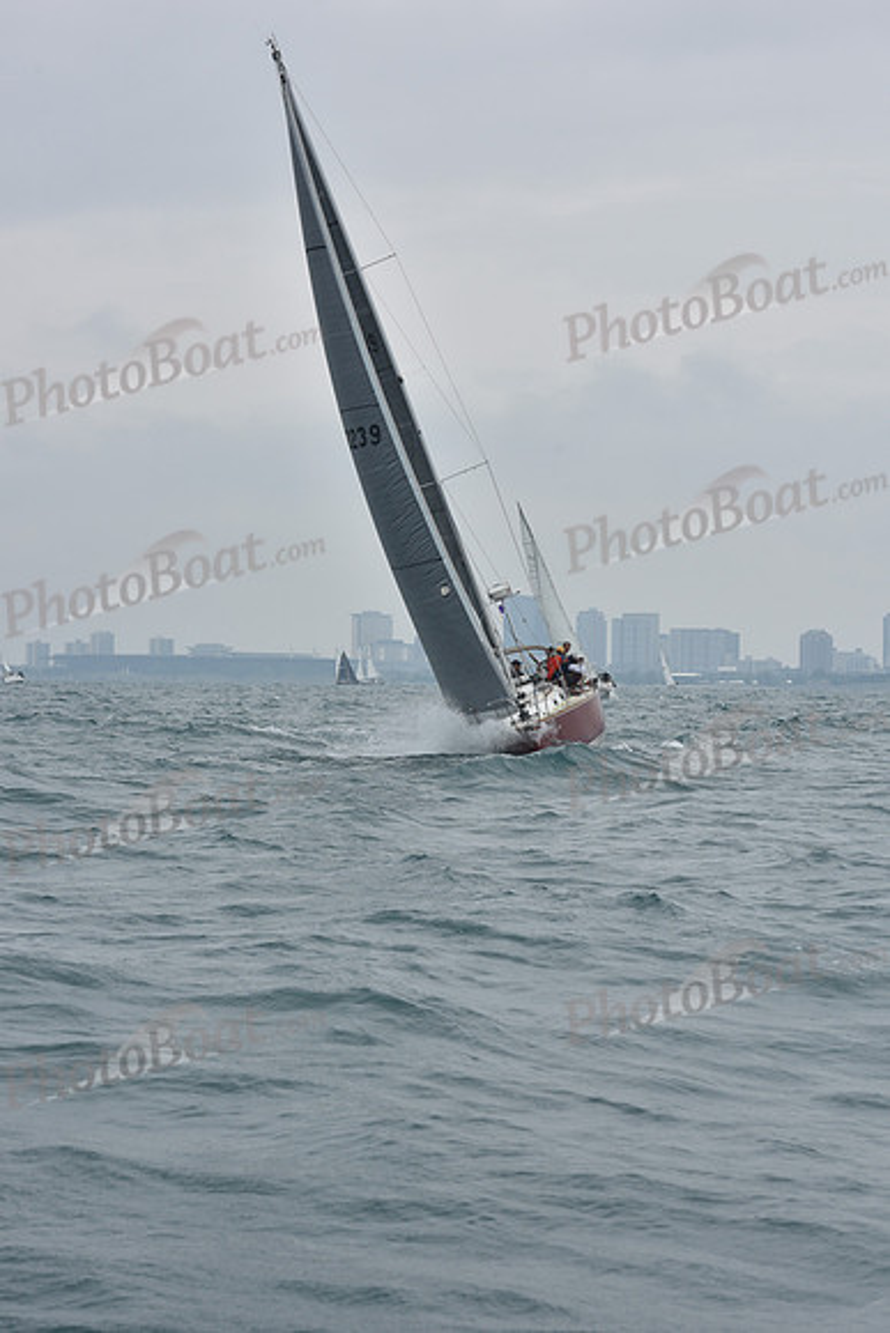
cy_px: 666
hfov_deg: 14.4
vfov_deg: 21.5
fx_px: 3521
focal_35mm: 95
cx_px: 445
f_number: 10
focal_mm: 95
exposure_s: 1/800
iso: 250
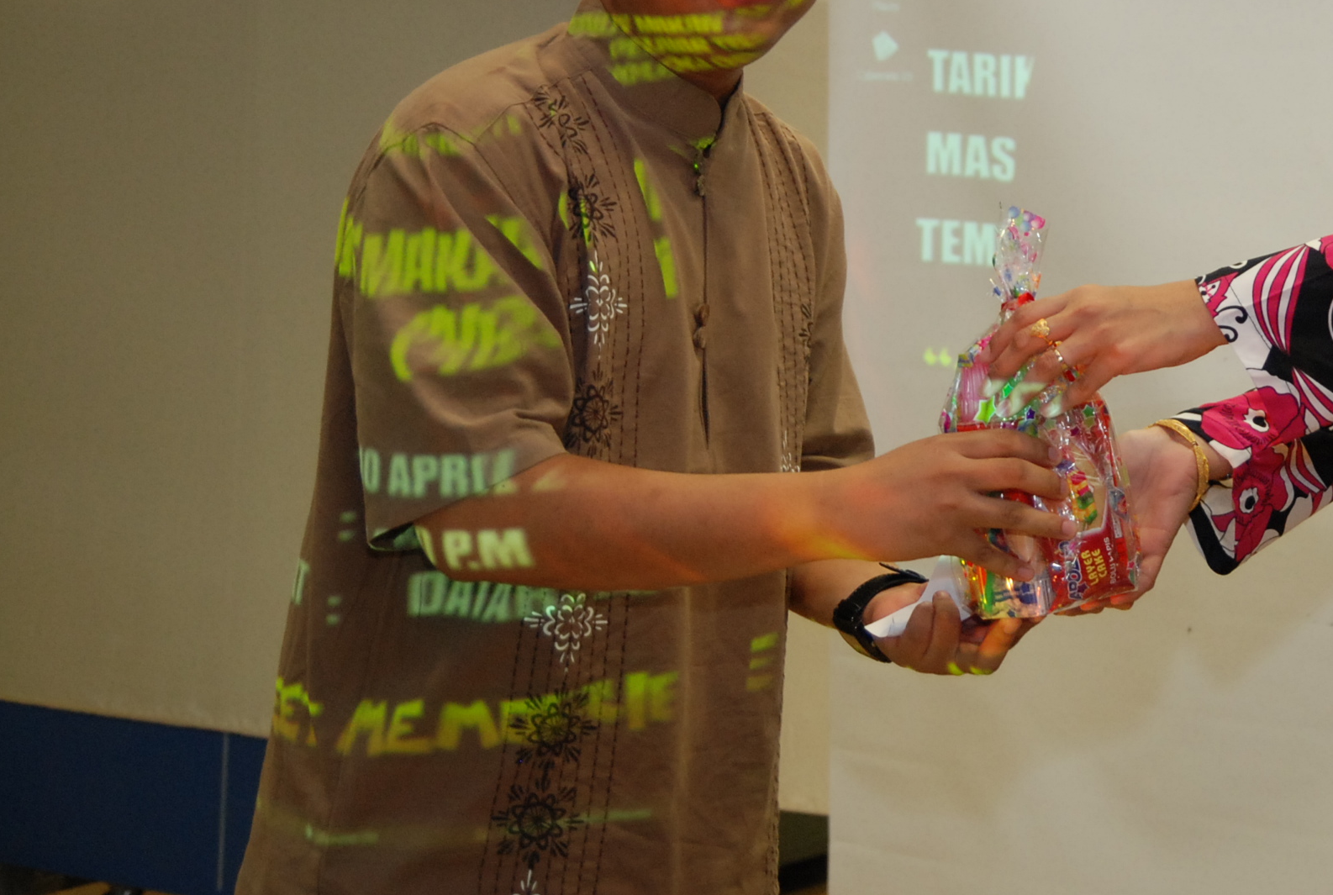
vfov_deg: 16.0
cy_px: 140
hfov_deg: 23.3
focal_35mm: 85
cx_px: 1182
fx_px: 3151
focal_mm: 31
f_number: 2.8
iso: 500
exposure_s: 1/60
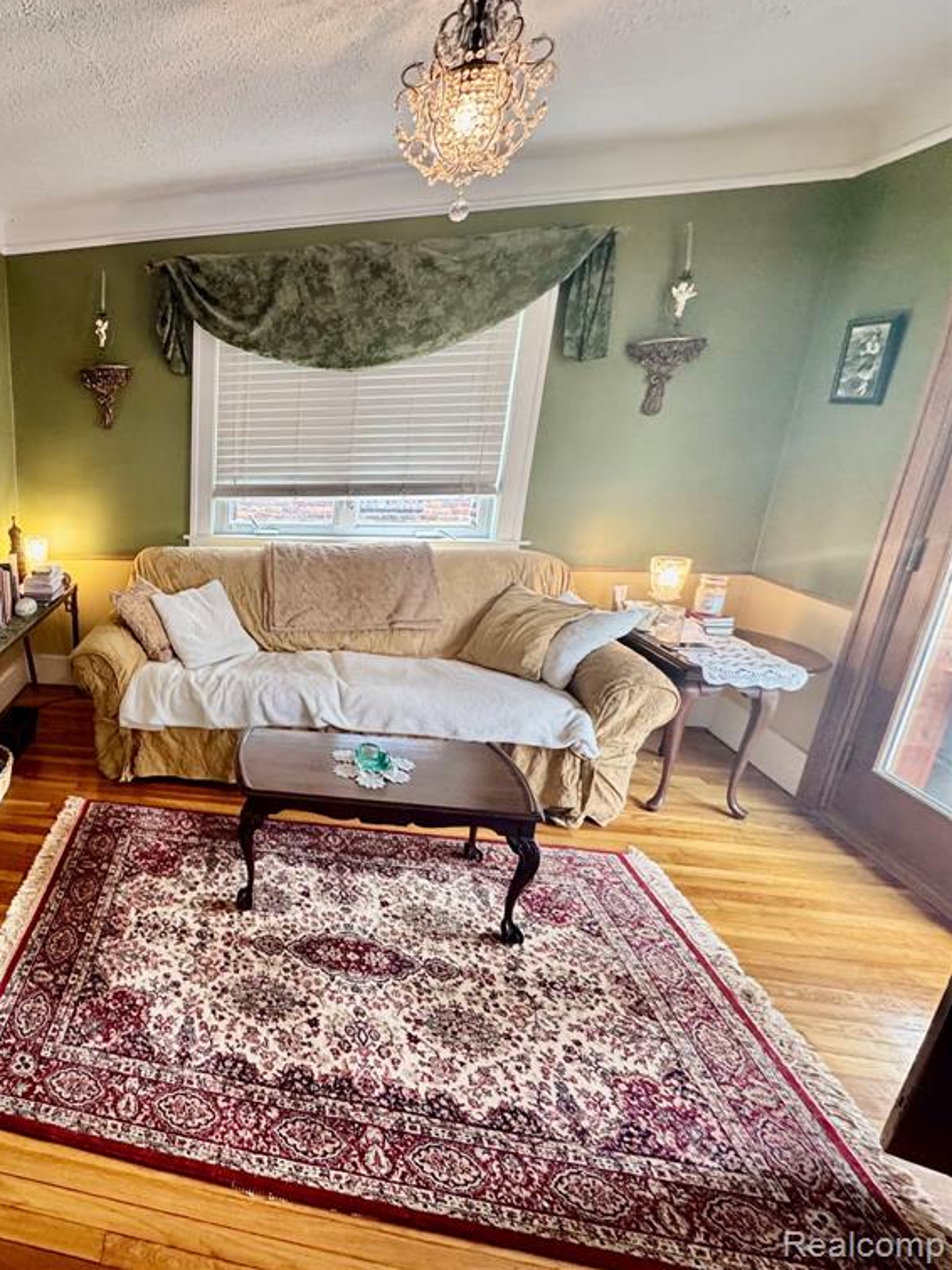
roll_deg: +1.6
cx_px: 93
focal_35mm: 19
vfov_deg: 84.7
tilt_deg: -17.7
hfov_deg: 58.5
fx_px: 697
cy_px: 626
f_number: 2.2
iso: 250
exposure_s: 1/60
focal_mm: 2.22
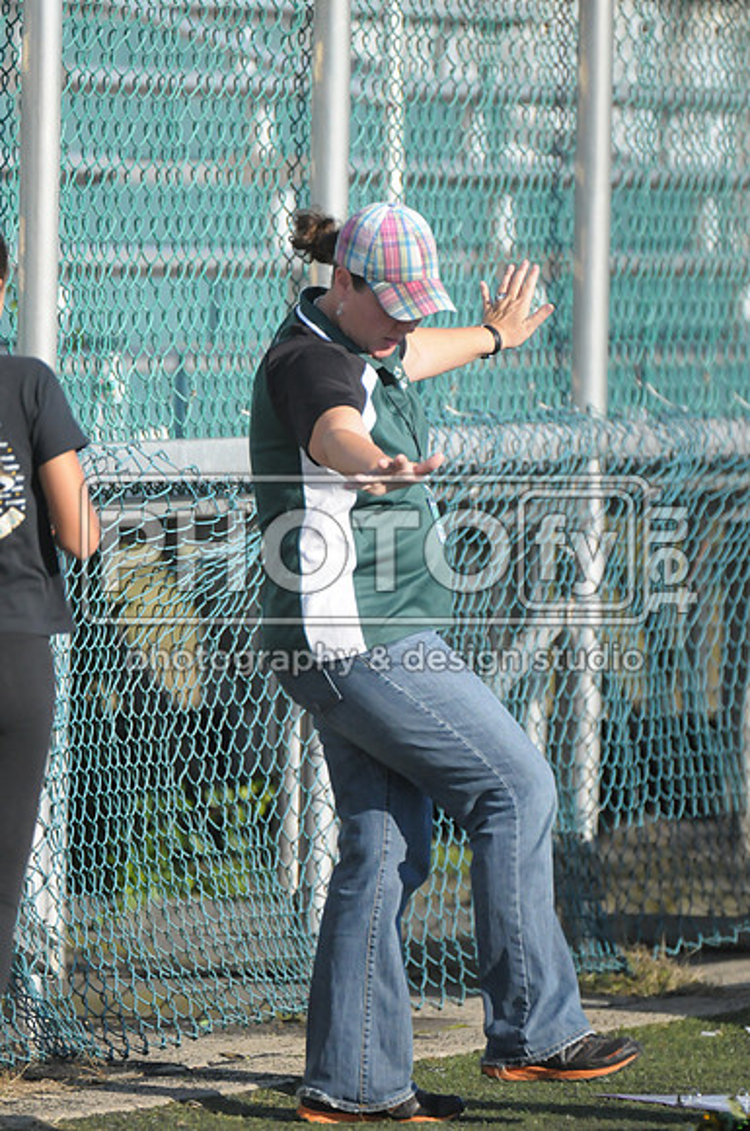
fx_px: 17865
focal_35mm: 570
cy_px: 566
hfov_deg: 2.4
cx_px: 375
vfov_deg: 3.6
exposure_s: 1/8000
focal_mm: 380
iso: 1600
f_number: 4
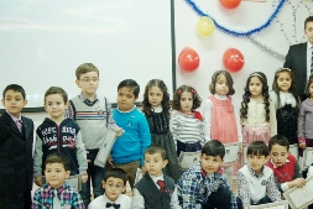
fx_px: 539
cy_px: 147
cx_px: 226
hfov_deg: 31.9
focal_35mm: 62
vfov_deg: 21.8
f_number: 4
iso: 1250
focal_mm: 35
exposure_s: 1/40
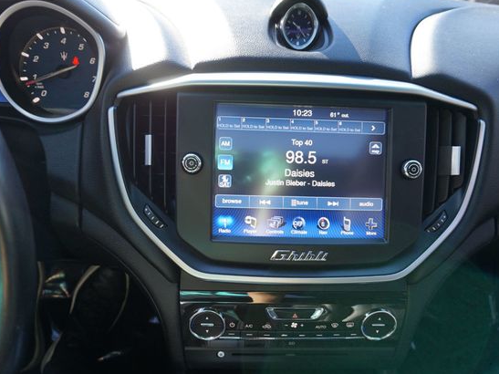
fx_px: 389
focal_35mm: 27
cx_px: 264
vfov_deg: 51.3
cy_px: 185
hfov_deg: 65.3
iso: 320
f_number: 4
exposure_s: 1/60
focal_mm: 16
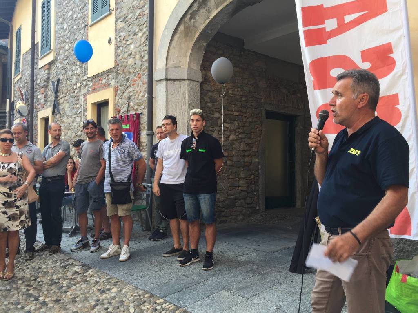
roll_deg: -1.7
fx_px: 350
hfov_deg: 61.7
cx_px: 209
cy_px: 156
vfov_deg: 48.2
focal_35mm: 29
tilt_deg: +1.8
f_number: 2.2
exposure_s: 1/100
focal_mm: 4.15
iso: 32
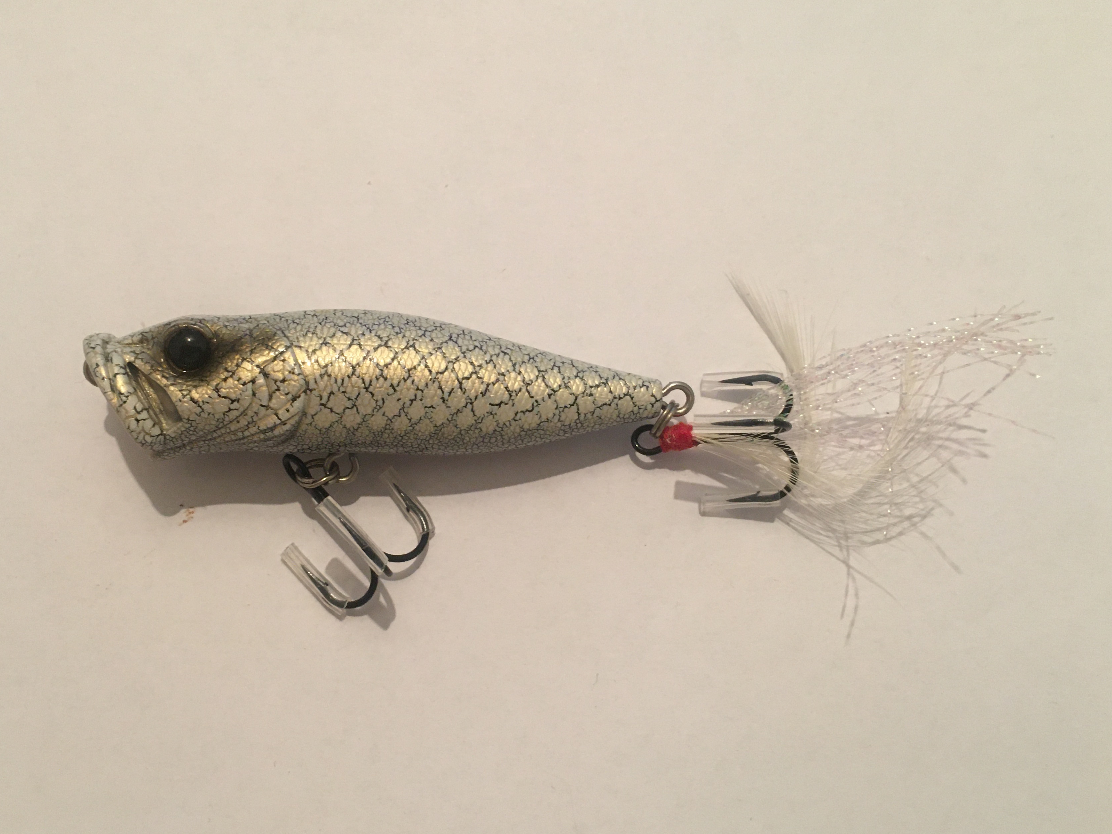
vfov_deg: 40.7
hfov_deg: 52.4
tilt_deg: -80.9
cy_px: 420
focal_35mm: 35
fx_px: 1124
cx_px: 472
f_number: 2.2
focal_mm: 4.15
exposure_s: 1/33
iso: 160
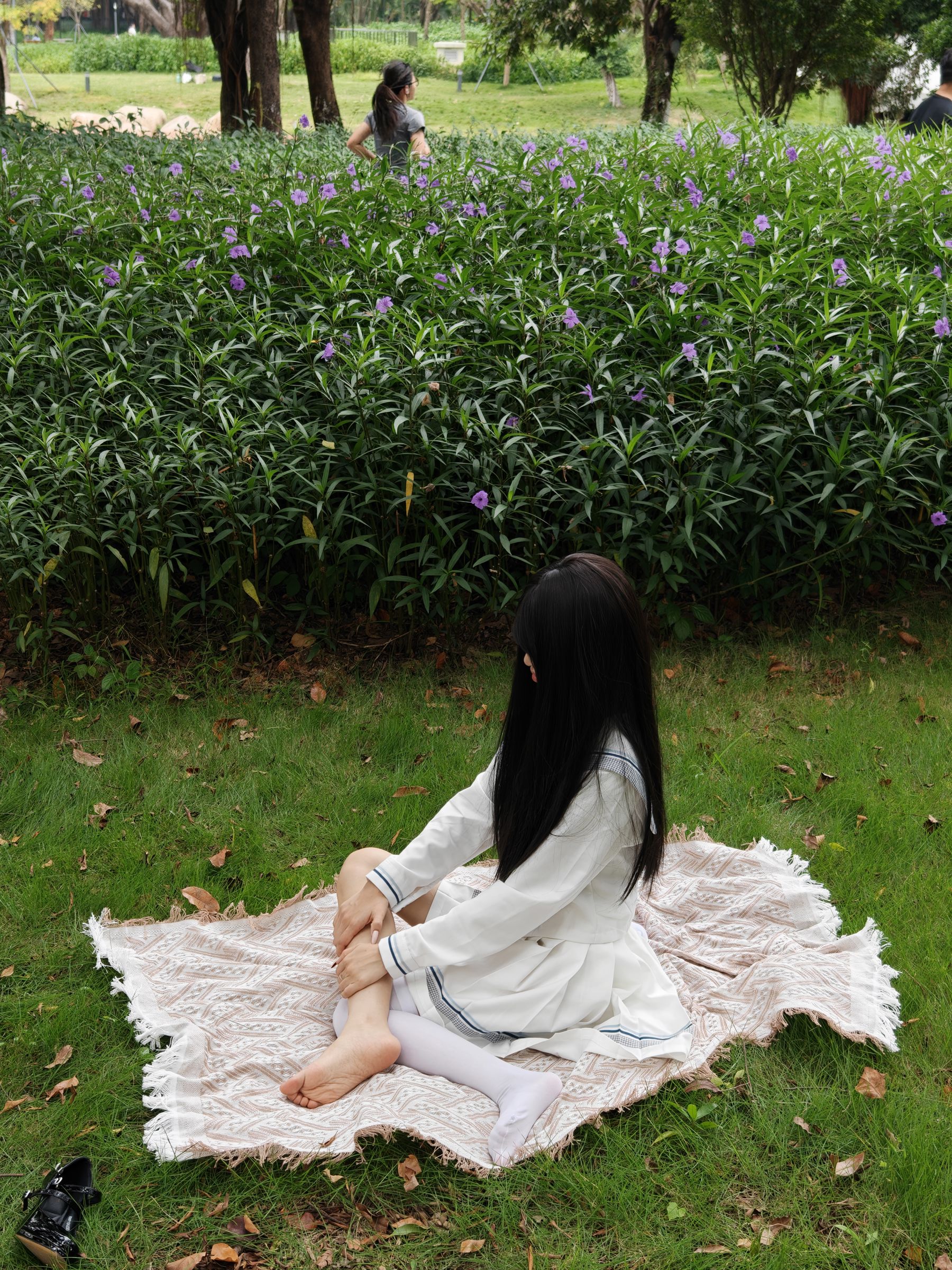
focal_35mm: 47
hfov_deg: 30.9
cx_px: 476
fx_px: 1723
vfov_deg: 40.4
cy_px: 635
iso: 200
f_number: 1.8
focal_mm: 8.67
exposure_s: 1/121
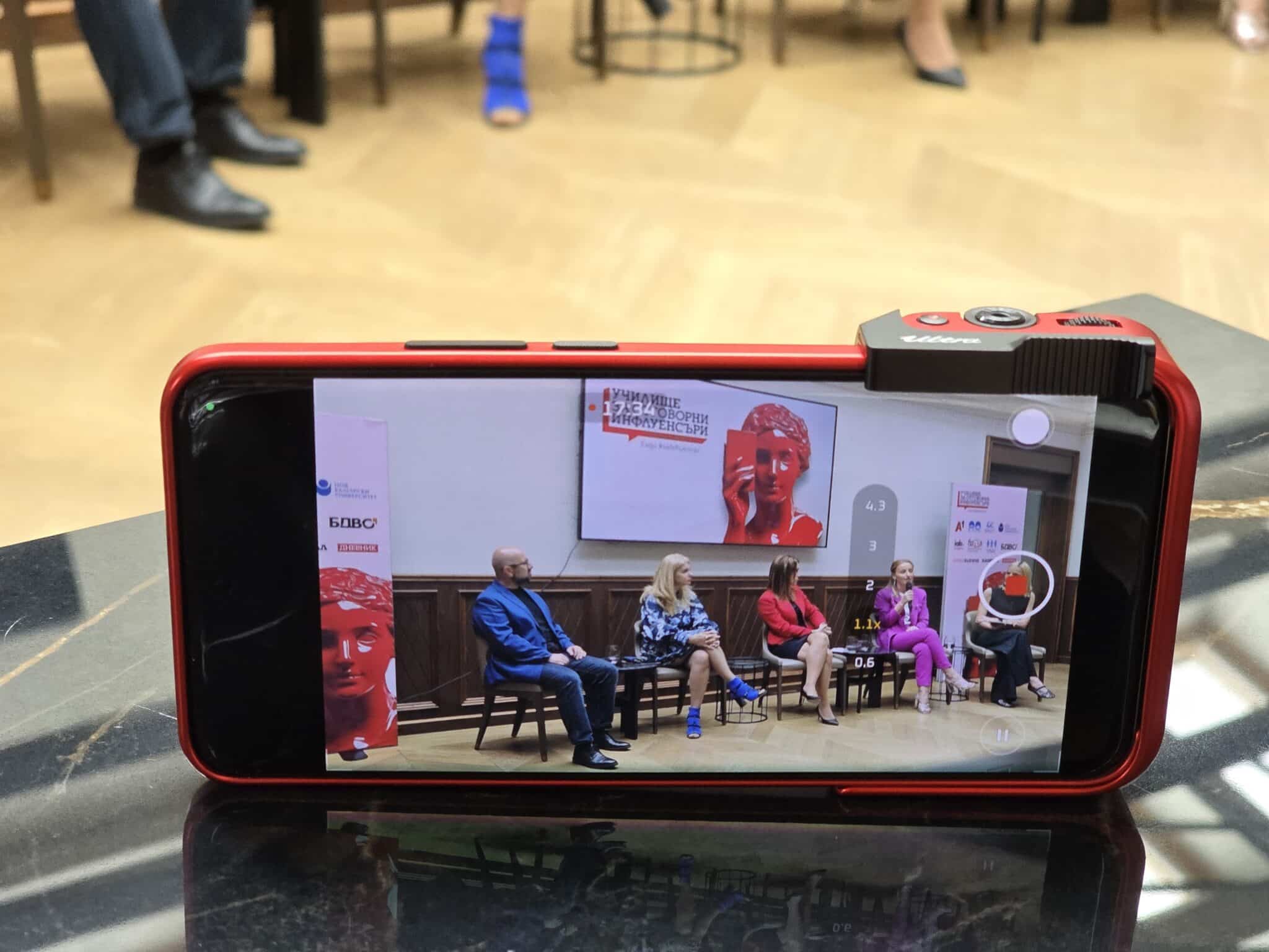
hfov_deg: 28.2
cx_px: 634
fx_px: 2529
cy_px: 476
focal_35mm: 69
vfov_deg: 21.3
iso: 125
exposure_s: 1/120
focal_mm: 7.9
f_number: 2.4
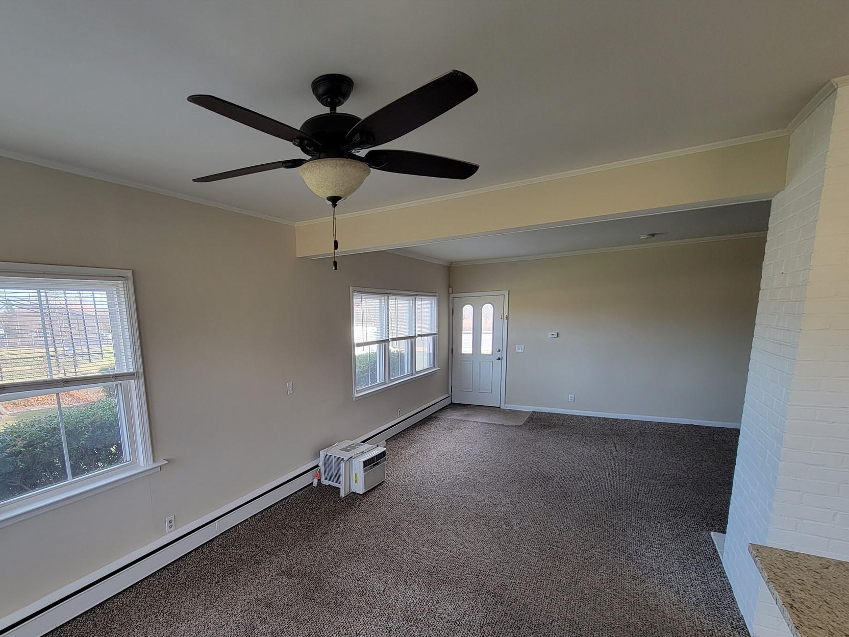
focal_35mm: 16
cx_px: 329
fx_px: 392
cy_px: 391
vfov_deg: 77.0
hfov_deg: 92.9
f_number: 2.2
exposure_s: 1/60
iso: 100
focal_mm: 2.2
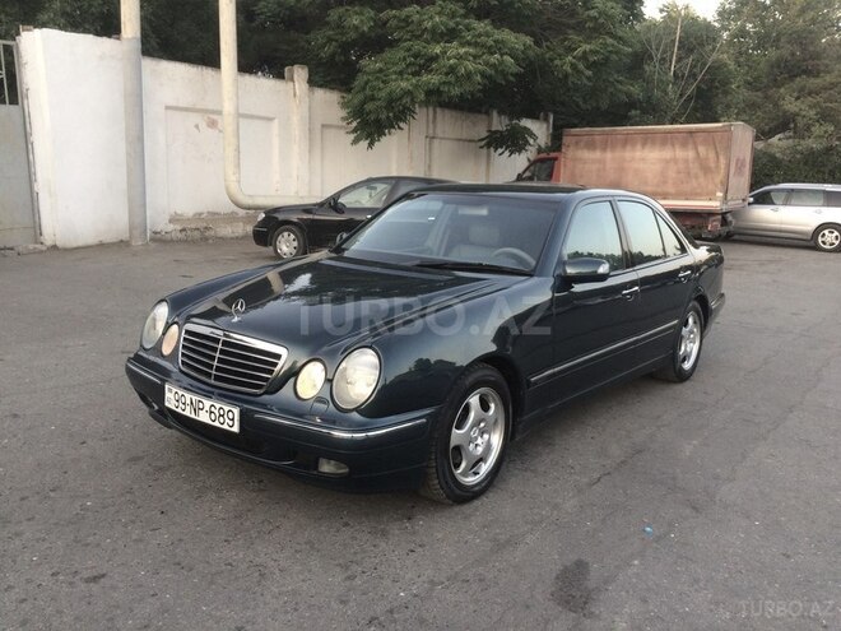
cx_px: 420
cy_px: 316
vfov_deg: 48.2
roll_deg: -1.3
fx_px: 705
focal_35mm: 29
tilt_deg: -13.8
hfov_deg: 61.7
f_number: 2.2
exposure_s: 1/100
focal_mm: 4.15
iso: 64
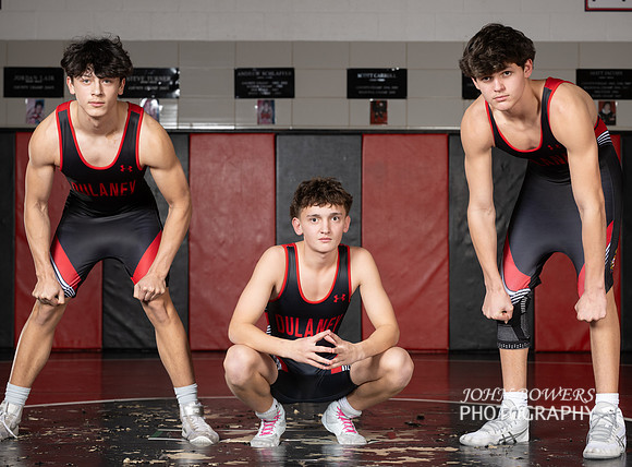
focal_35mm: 76
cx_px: 304
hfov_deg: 25.9
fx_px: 1372
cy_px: 234
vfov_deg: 19.3
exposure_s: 1/125
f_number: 4.5
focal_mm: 70
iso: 200
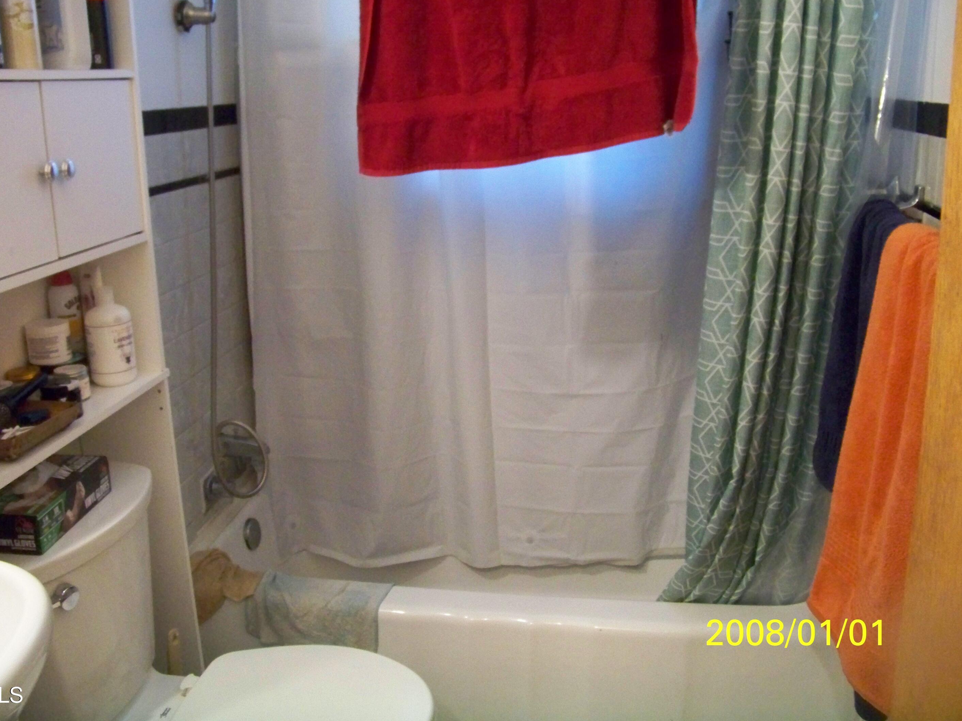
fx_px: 973
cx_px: 456
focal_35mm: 35
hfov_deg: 52.6
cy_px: 348
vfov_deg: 40.7
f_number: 2.8
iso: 640
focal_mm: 5.85
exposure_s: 1/30
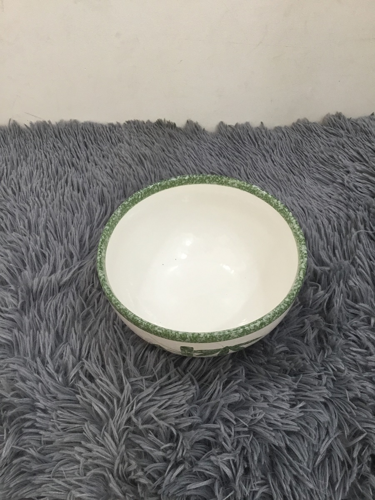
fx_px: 448
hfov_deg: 45.4
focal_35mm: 31
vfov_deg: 58.4
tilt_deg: -49.9
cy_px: 250
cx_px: 188
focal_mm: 3.3
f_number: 2.4
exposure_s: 1/33
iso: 64
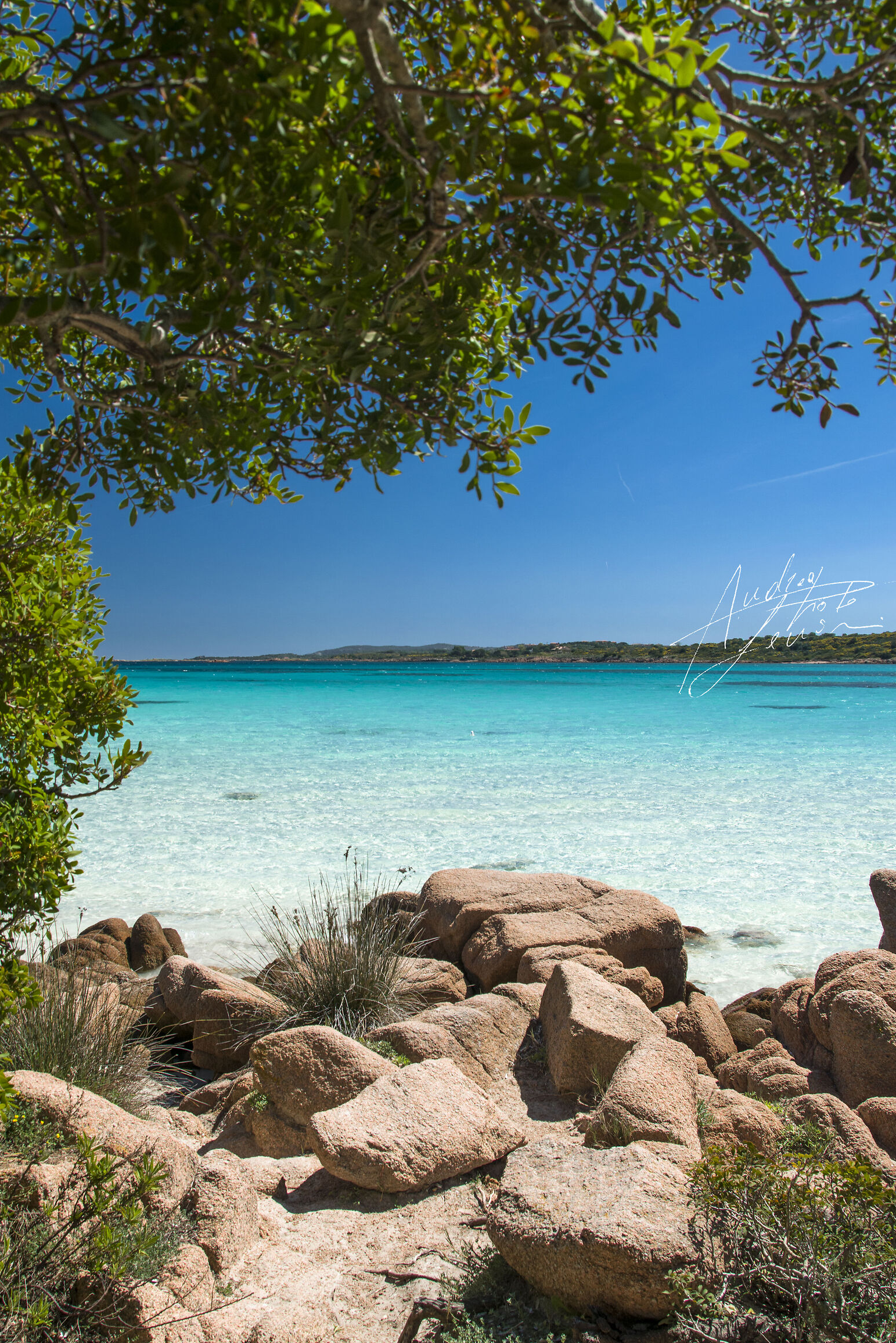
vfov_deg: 65.5
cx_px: 441
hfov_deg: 46.4
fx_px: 1045
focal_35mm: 28
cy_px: 669
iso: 200
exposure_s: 1/250
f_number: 8
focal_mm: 18
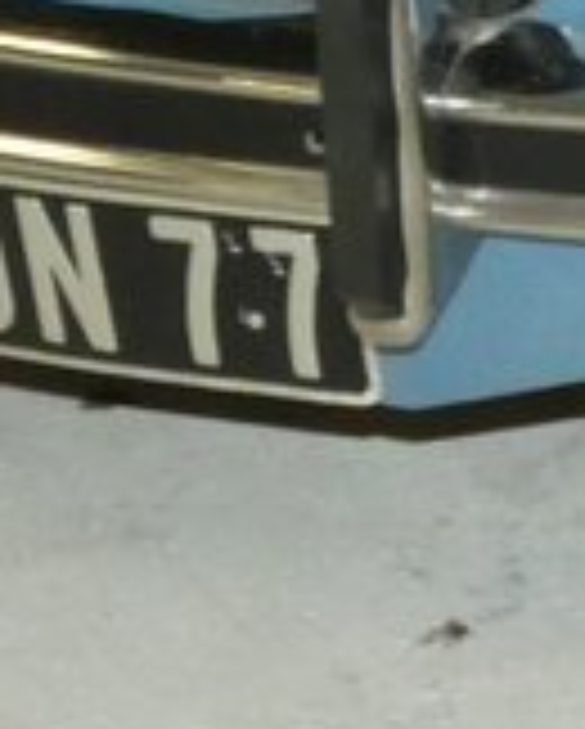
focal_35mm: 253
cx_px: 1044
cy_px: -684
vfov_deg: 7.4
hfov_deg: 6.0
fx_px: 5465
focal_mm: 7.3
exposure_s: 1/60
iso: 800
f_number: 3.6
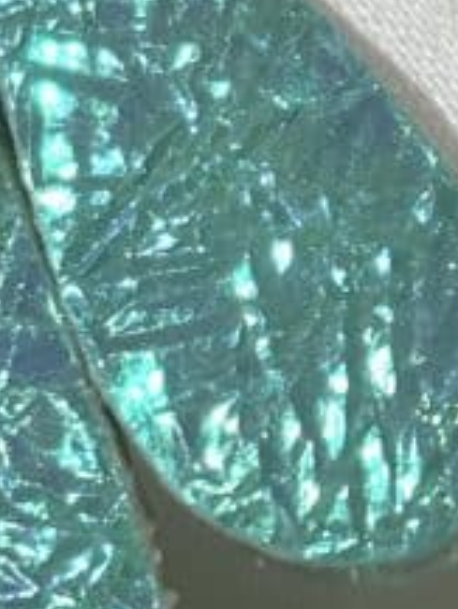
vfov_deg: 8.1
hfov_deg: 6.1
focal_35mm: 245
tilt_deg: -55.0
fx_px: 4318
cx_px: 483
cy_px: 348
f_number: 1.6
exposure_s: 1/272
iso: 32
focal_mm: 5.96
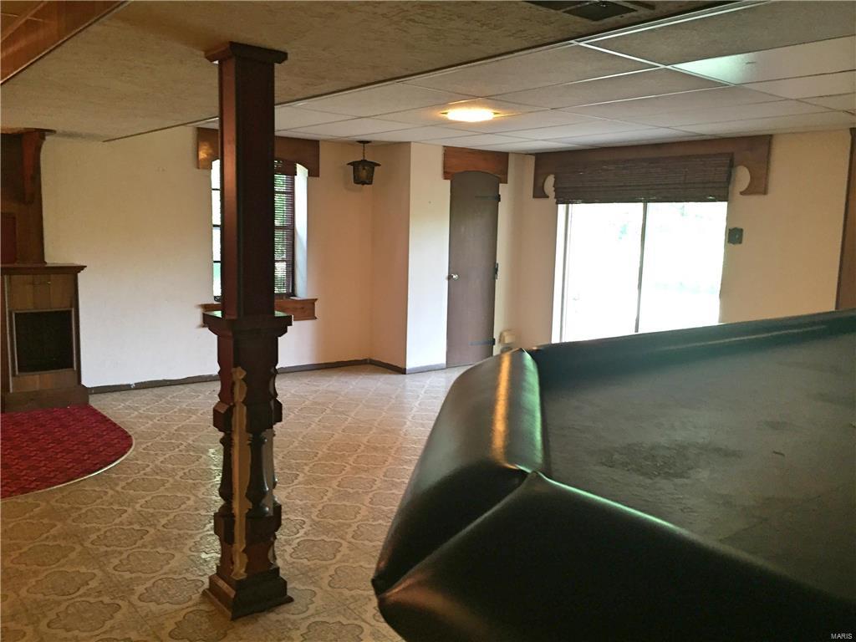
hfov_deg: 61.7
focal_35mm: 29
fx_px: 717
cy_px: 321
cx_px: 428
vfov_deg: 48.2
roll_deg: -2.5
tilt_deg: -5.9
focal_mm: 4.15
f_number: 2.2
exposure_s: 1/30
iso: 125
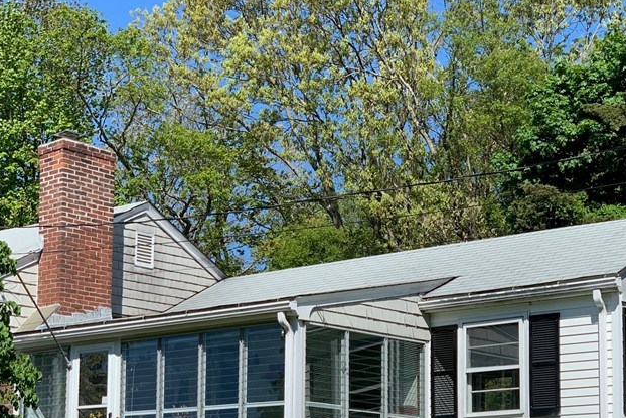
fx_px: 1548
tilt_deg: +8.1
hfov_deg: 22.9
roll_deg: -1.4
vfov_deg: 15.2
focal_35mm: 89
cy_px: 366
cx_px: 339
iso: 16
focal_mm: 6
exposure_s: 1/1142
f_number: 2.4
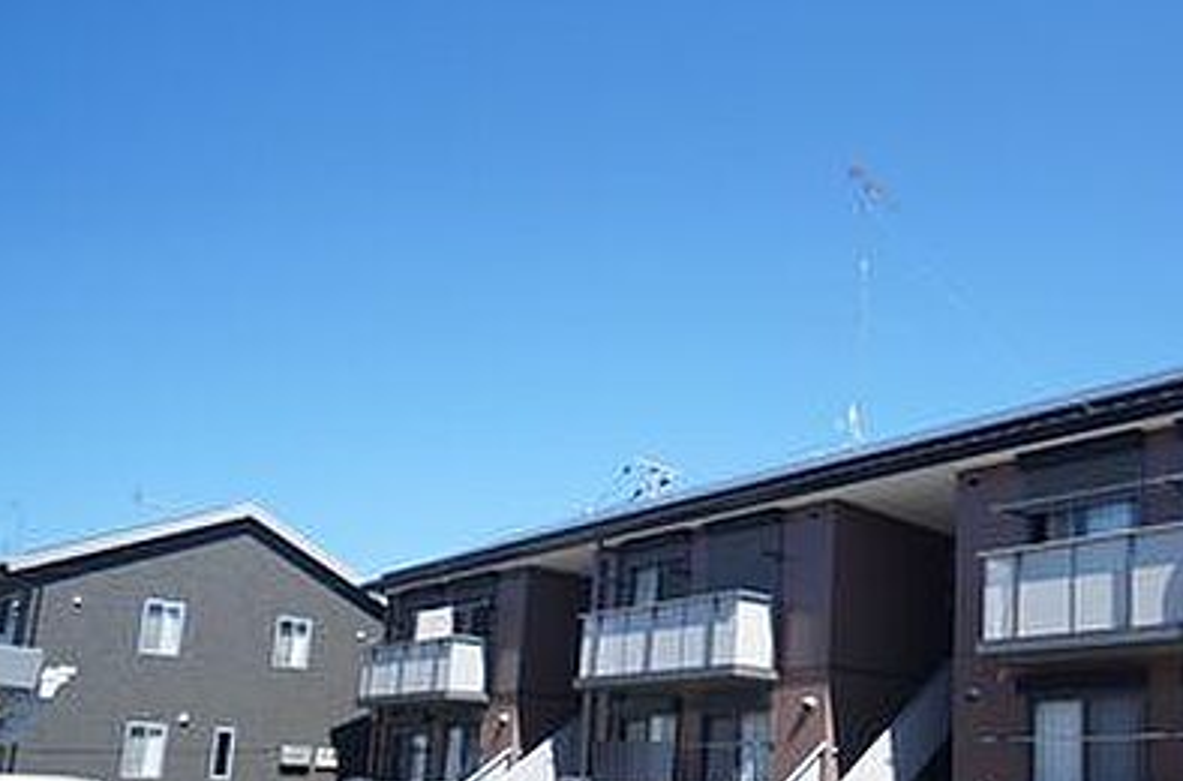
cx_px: 949
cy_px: 608
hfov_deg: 47.0
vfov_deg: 33.1
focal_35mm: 39
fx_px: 1277
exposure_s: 1/2500
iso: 200
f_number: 2.8
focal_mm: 16
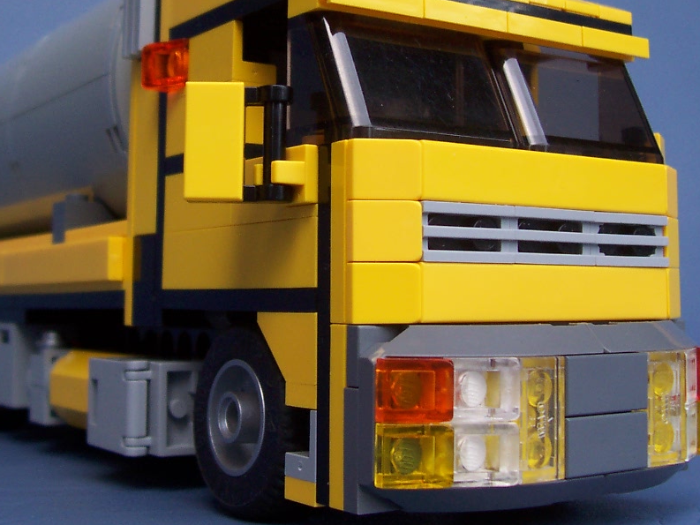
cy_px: 169
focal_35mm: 56
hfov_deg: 34.3
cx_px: 307
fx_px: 1133
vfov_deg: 25.9
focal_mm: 5.6
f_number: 2.8
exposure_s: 1/45
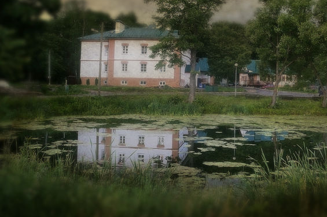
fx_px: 390
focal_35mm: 43
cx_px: 210
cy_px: 63
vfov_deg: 30.8
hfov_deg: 45.0
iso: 400
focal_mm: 18
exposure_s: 1/60
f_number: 4
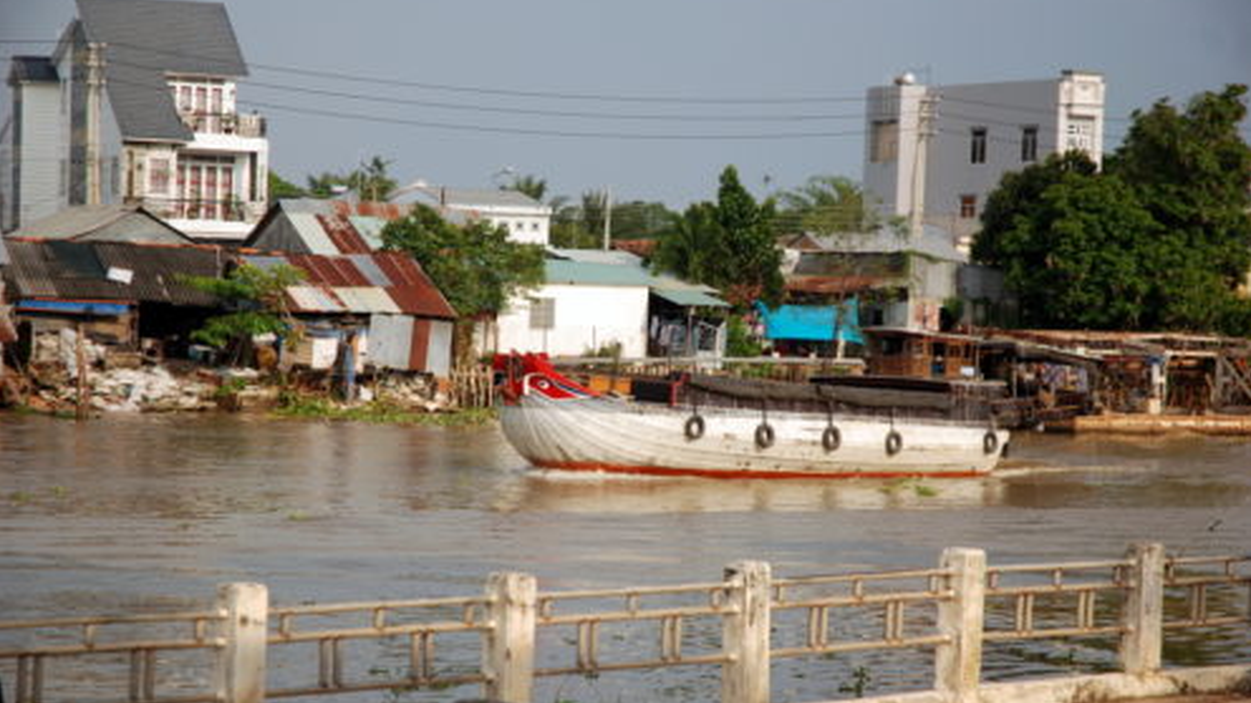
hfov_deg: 19.3
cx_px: 626
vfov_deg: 10.9
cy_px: 384
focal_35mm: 111
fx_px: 3682
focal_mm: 70
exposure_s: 1/400
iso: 100
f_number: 5
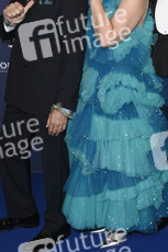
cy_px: 90
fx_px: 428
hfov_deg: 22.2
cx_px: 107
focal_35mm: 61
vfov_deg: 32.7
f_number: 5.6
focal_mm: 35
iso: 400
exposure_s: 1/250
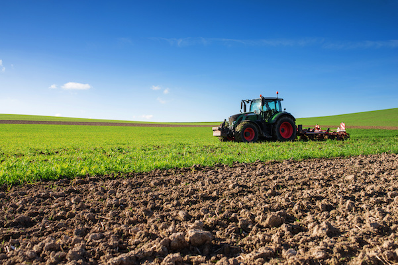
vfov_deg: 37.9
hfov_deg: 54.4
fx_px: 387
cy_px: 132
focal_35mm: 35
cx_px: 199
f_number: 6.3
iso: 100
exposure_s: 1/200
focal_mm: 35
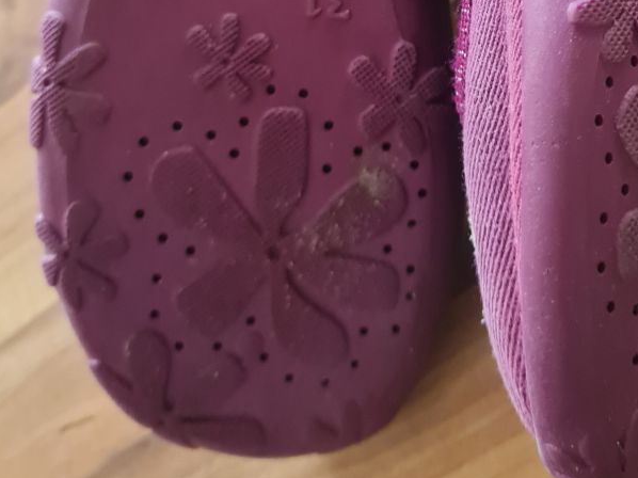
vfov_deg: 22.9
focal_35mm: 58
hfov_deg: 32.7
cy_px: -113
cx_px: 462
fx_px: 1069
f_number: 1.8
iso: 640
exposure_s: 1/50
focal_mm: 5.4
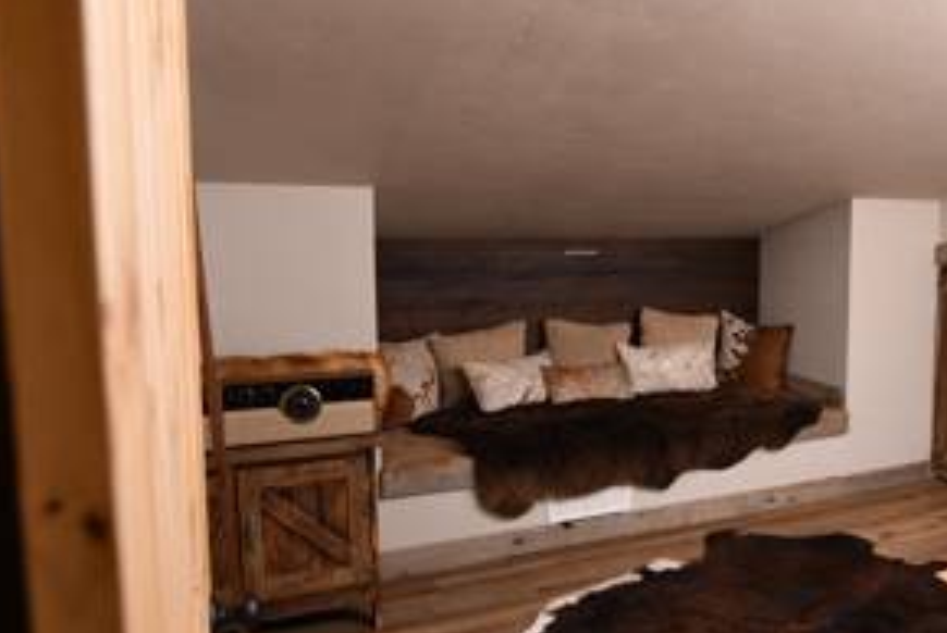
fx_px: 816
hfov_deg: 57.5
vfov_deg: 42.4
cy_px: 297
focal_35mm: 31
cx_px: 699
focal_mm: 20
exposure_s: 1/80
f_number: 4.5
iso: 1600
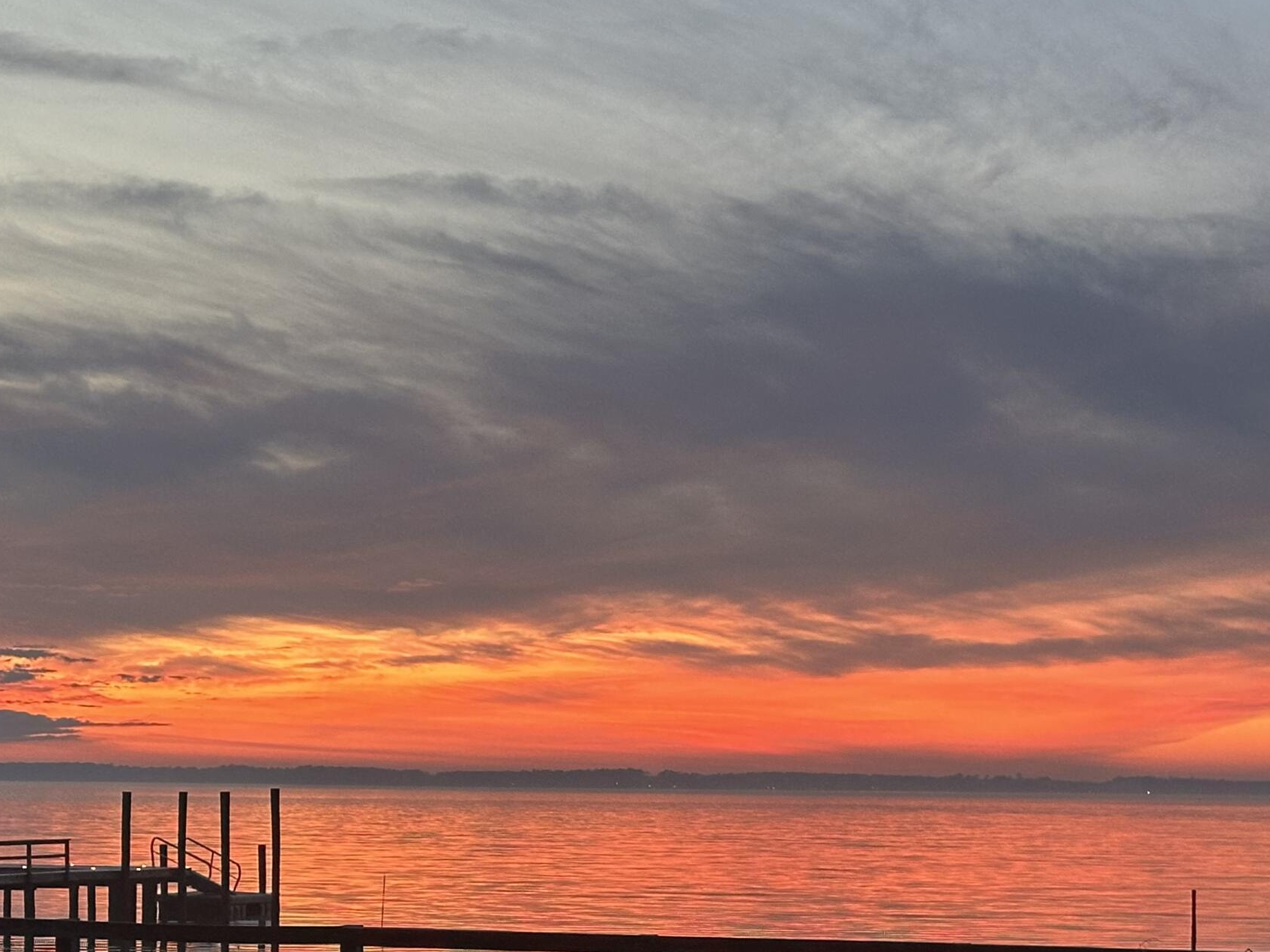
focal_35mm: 85
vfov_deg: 17.2
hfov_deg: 23.0
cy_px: 822
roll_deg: -0.5
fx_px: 3119
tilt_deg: -1.2
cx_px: 731
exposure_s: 1/57
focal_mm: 6.86
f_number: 1.78
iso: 250
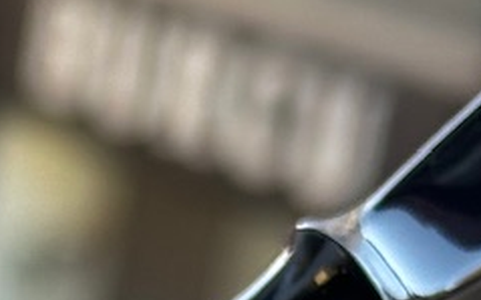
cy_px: 797
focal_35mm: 273
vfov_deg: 4.6
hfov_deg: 7.5
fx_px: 3576
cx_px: -342
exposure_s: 1/211
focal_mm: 6.86
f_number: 1.78
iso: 50
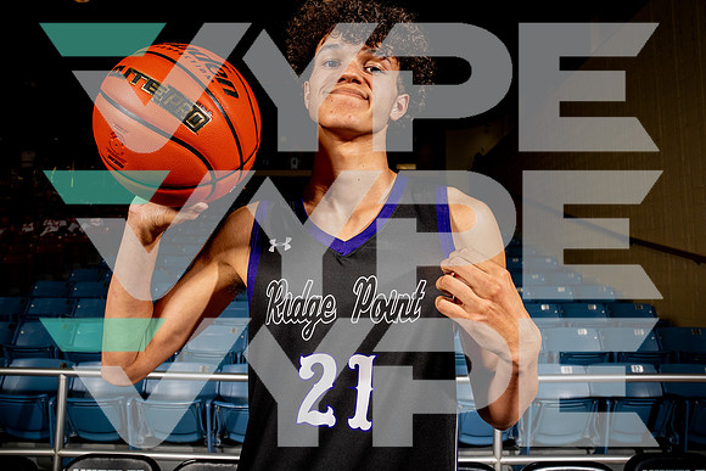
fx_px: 471
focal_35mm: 24
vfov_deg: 53.2
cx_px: 353
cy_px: 236
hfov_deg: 73.7
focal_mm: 24
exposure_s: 1/125
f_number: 7.1
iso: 250
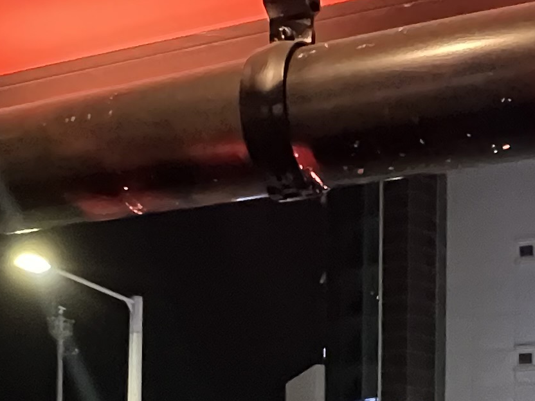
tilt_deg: +1.1
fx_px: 974
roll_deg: -0.2
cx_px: 334
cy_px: 545
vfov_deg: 20.8
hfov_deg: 30.6
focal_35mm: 63
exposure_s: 1/60
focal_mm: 1.57
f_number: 1.8
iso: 1000
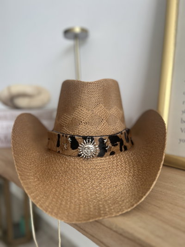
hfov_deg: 53.1
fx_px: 185
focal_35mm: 26
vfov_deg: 67.3
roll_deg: -0.1
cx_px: 92
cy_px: 124
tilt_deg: -7.8
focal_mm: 5.7
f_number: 1.5
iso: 40
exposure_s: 1/198
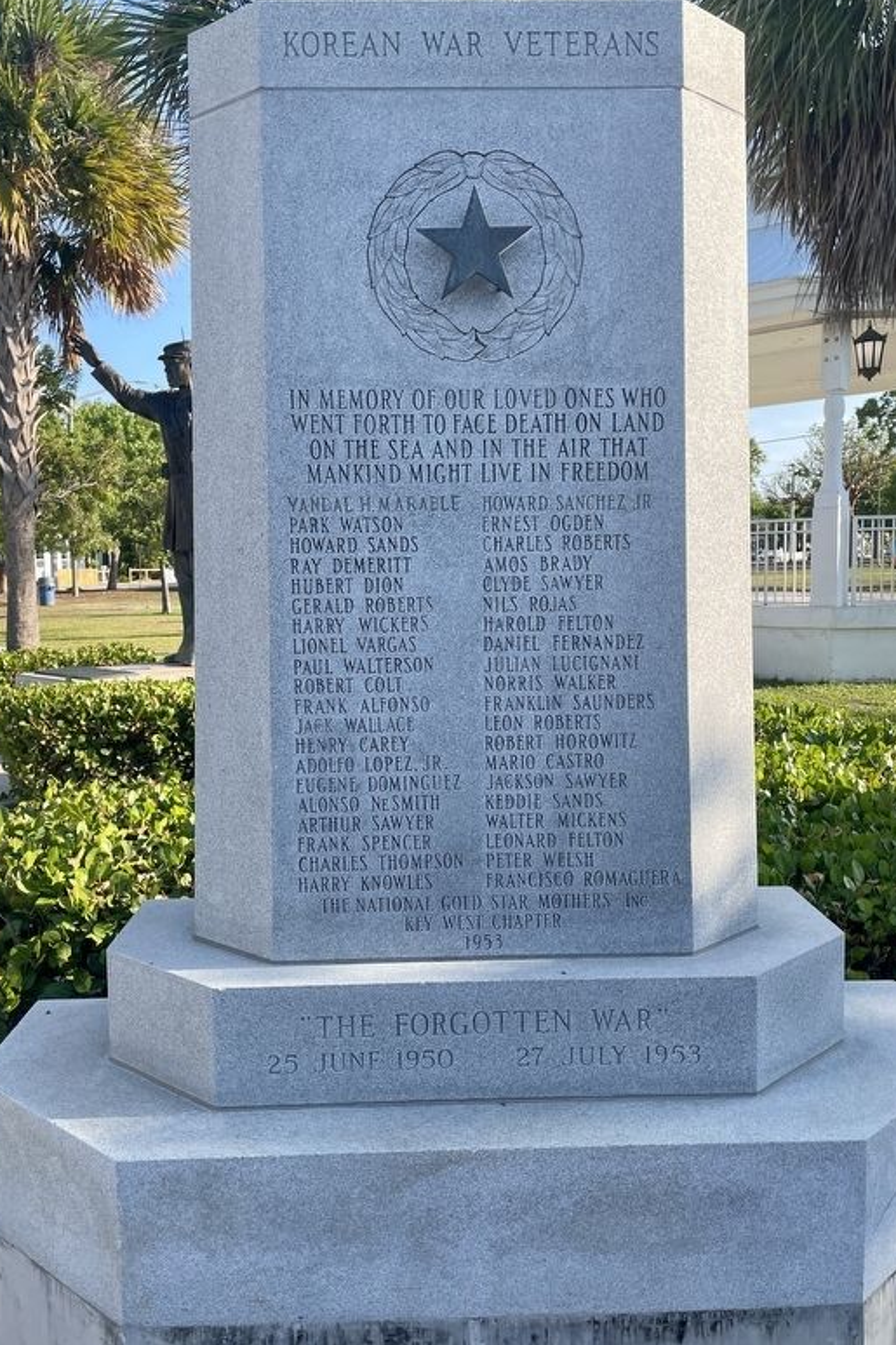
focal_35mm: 28
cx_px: 440
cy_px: 668
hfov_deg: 46.4
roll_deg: +1.2
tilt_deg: -3.2
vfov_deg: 65.5
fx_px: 1046
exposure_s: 1/1125
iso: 32
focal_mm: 4.2
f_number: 1.6
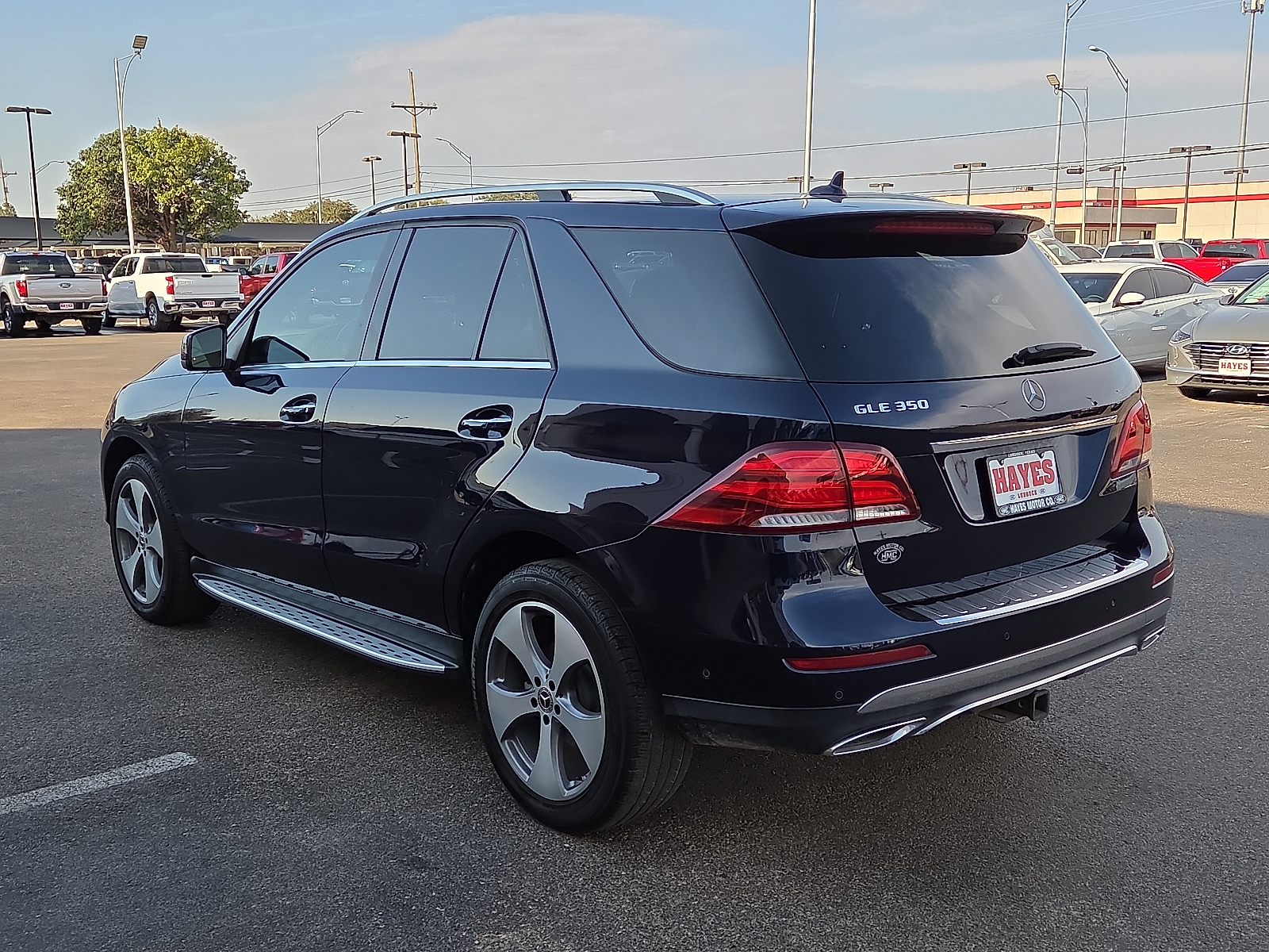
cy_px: 476
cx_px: 634
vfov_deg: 40.7
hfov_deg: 52.6
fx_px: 1283
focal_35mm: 35
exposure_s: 1/769
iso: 25
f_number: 1.8
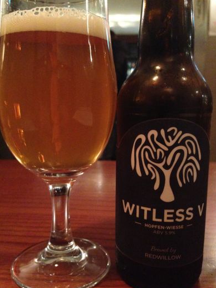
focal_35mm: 34
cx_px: 111
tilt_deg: -6.9
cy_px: 147
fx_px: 283
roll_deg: -0.1
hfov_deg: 41.8
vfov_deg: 53.9
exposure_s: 1/15
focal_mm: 4.12
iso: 800
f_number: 2.4
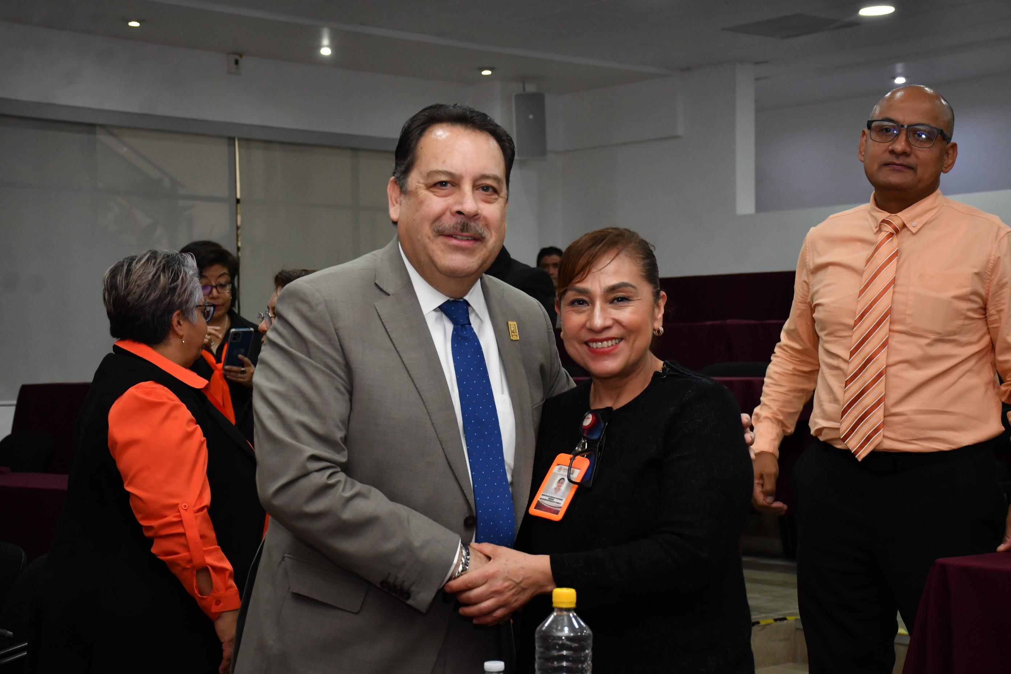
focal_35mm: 63
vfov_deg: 21.6
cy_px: 337
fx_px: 1769
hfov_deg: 31.9
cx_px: 506
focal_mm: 42
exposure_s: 1/100
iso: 1000
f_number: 5.6
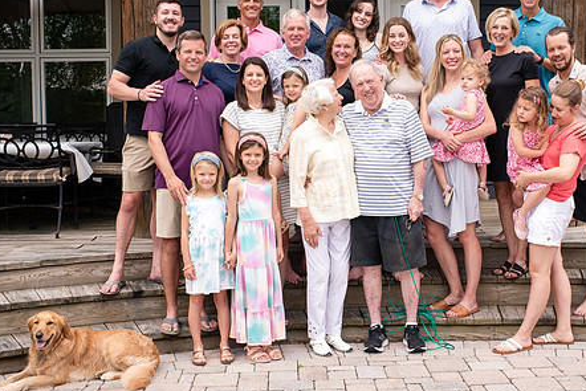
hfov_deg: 40.2
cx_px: 349
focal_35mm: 49
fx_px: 798
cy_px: 169
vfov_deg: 27.5
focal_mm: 35
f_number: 8
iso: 640
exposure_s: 1/500
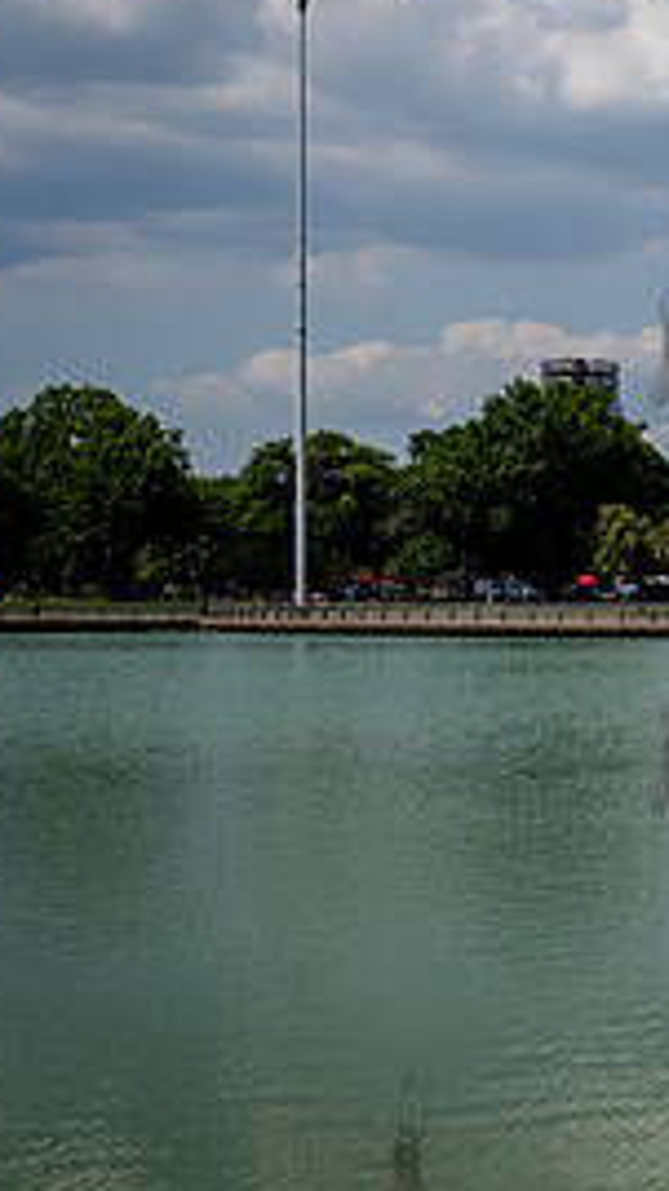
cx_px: 1217
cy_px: 577
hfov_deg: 12.7
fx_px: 2716
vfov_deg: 24.7
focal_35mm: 86
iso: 200
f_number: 10
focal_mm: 38
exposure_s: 1/500
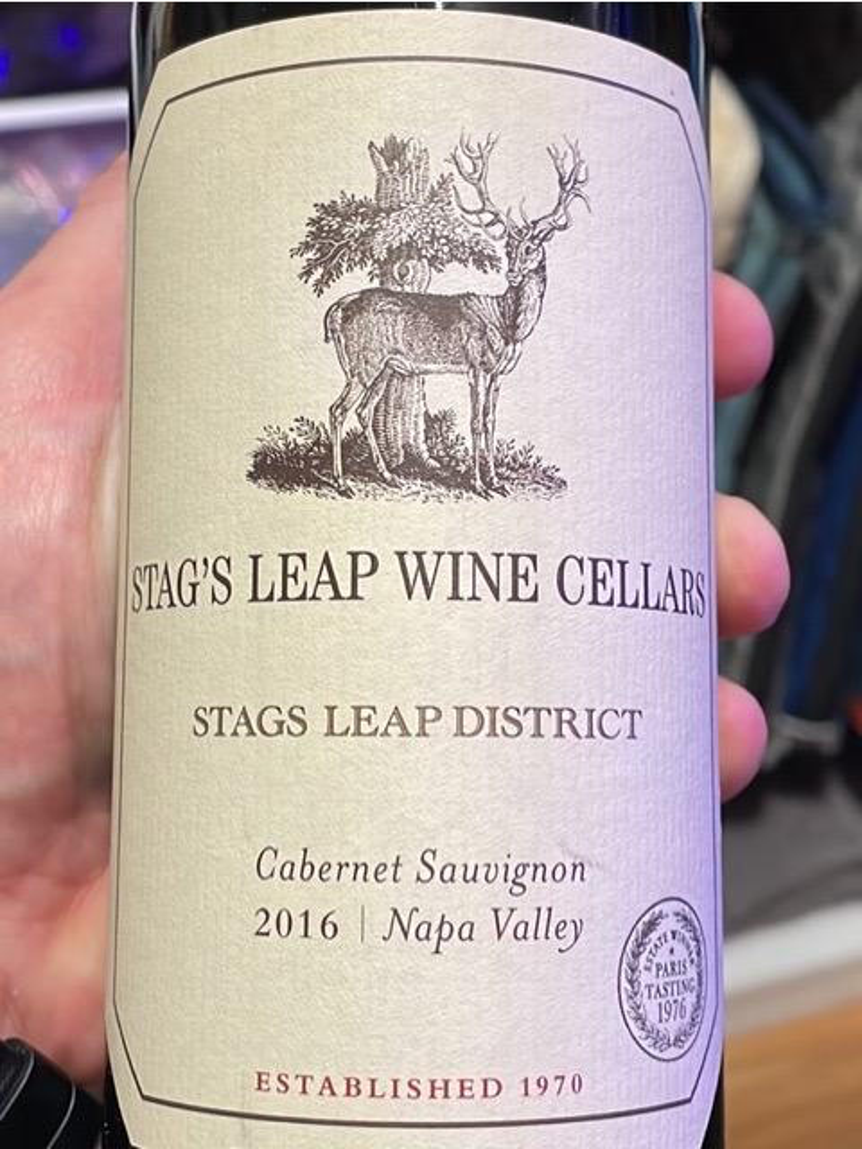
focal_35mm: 59
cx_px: 431
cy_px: 574
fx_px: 1959
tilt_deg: -35.6
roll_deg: -2.2
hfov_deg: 24.8
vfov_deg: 32.7
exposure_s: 1/50
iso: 200
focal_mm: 4.2
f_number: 1.6
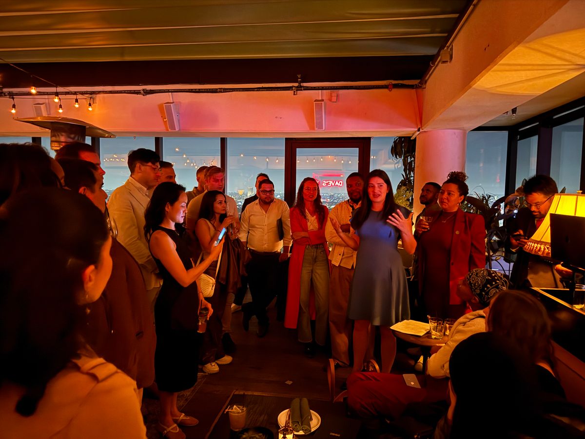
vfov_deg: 56.8
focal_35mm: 24
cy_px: 220
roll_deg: -1.3
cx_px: 292
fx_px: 406
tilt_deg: -4.9
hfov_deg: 71.6
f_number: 1.78
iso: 3200
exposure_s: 1/9
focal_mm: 6.76
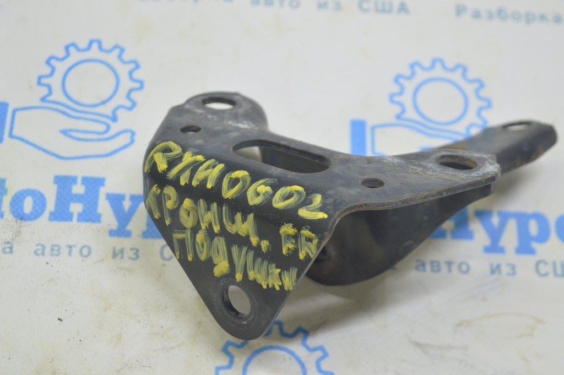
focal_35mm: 72
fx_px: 1127
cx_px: 282
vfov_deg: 18.9
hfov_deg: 28.1
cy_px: 188
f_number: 5.6
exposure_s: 1/20
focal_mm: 48
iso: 400
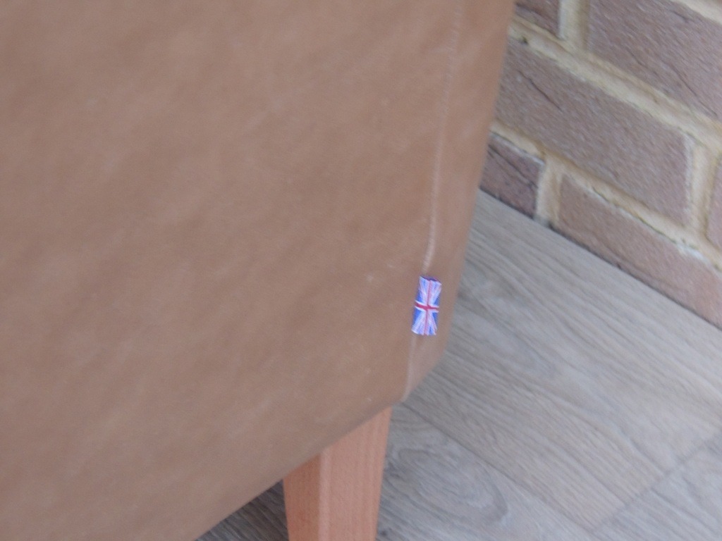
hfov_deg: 19.6
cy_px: 270
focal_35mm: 100
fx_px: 2086
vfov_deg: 14.8
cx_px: 361
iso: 800
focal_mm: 17.8
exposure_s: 1/8
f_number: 4.1
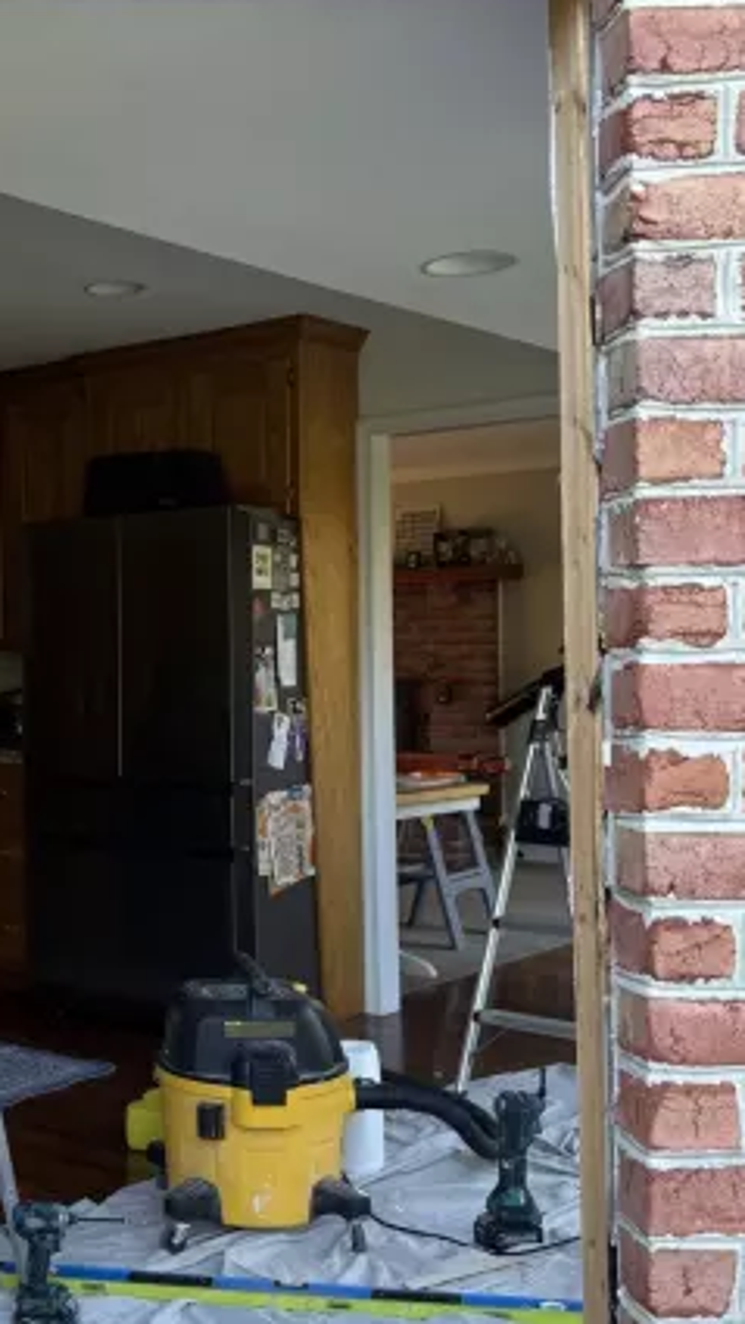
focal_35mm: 46
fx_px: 1616
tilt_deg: +0.2
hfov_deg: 24.9
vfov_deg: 44.6
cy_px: 656
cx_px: 22
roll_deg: +0.2
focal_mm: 6.76
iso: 64
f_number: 1.78
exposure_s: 1/121
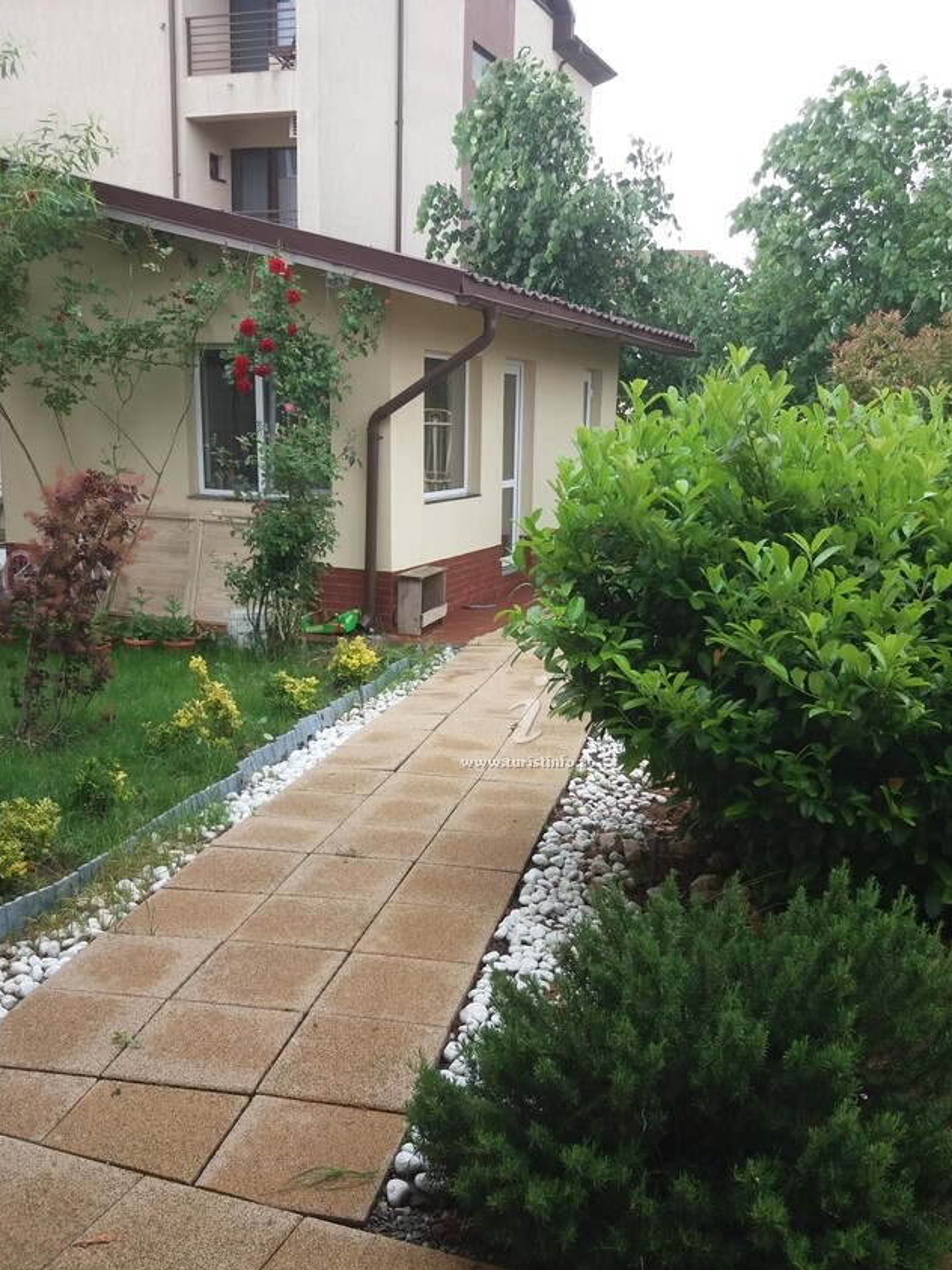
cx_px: 518
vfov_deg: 53.8
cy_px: 710
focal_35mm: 34
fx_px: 1247
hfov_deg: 41.7
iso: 64
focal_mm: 3.7
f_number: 1.9
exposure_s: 1/240
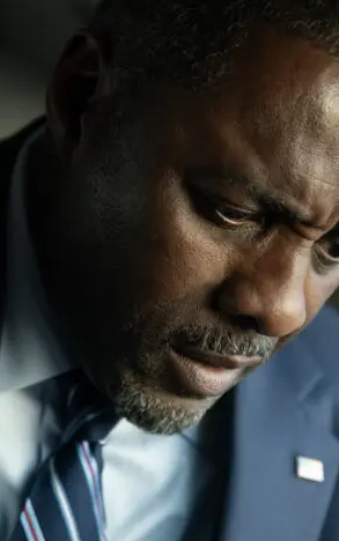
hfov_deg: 11.2
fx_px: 1727
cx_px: 251
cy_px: 269
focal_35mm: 117
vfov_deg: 17.8
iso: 400
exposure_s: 1/250
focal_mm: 70
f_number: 2.8
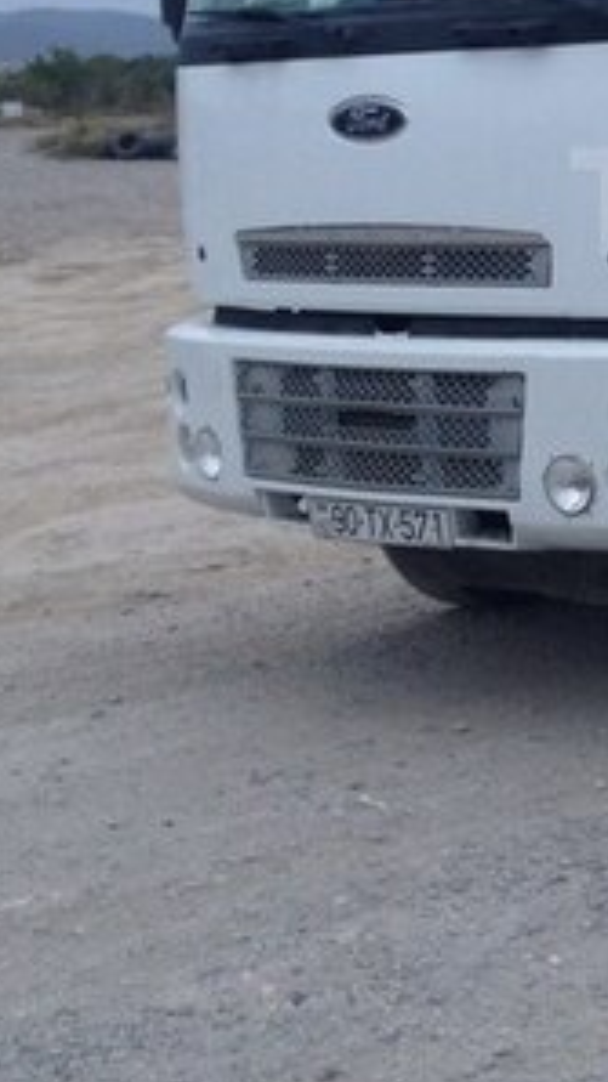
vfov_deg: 26.0
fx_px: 2294
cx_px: 943
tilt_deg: -1.3
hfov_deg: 14.0
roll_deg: +0.7
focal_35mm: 80
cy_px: 202
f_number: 2.4
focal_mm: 4.12
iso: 64
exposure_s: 1/20
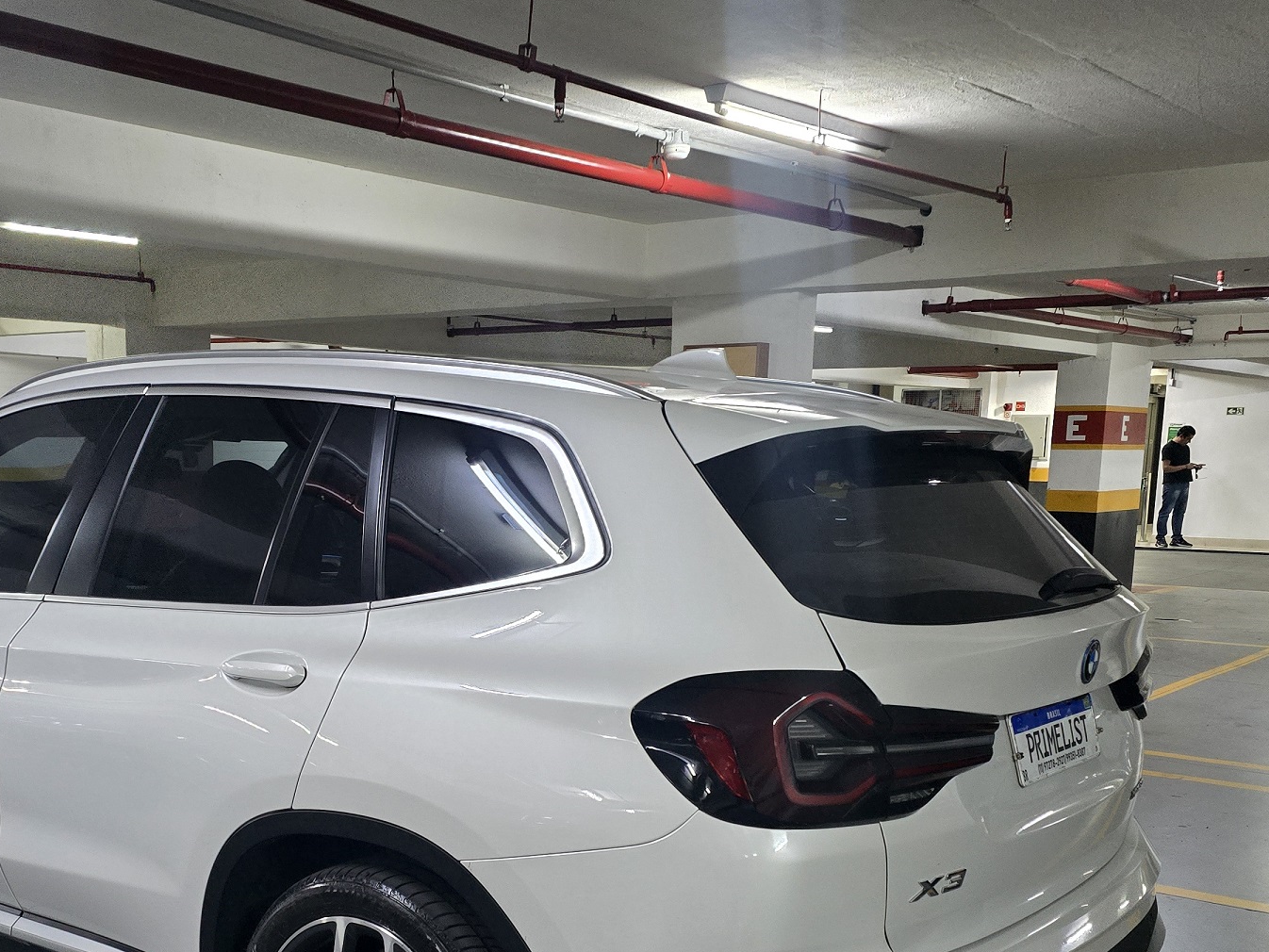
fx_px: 1503
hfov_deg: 45.2
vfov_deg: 34.6
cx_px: 445
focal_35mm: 41
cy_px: 682
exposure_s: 1/60
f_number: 1.7
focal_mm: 6.3
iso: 1600
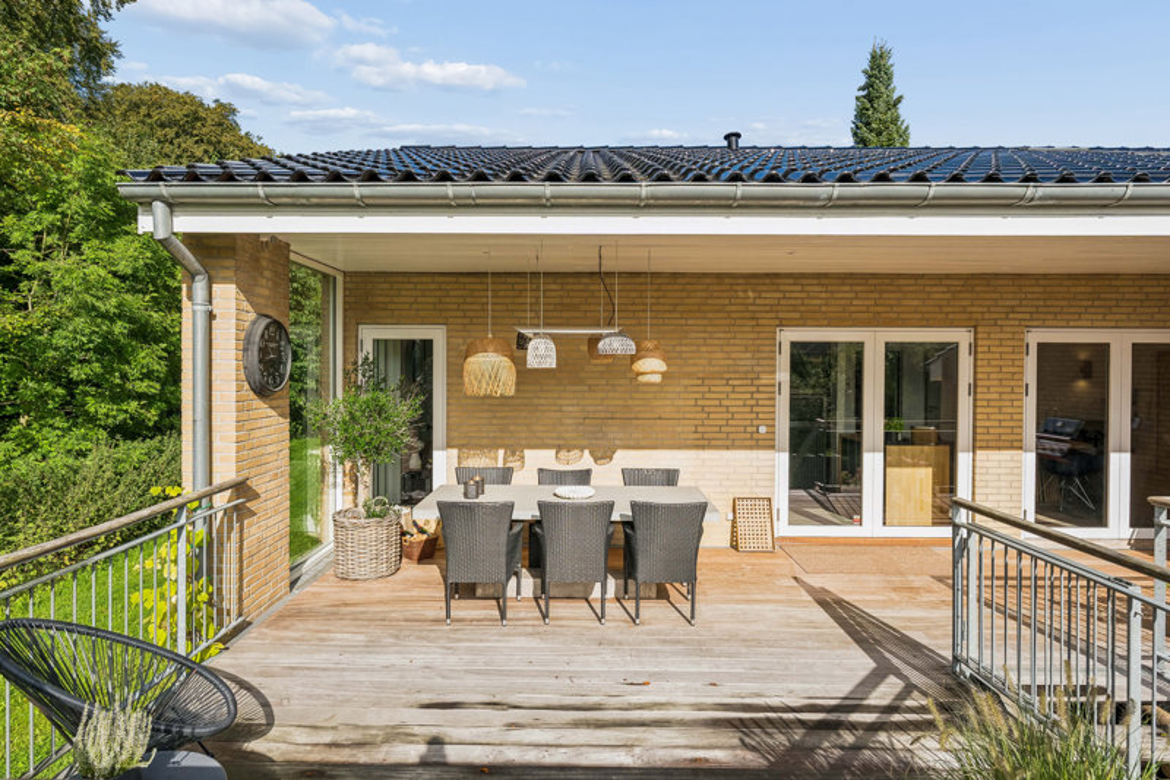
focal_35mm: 20
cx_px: 585
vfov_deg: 63.2
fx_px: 634
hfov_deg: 85.4
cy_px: 390
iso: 800
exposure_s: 1/1600
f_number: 8
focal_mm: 19.5
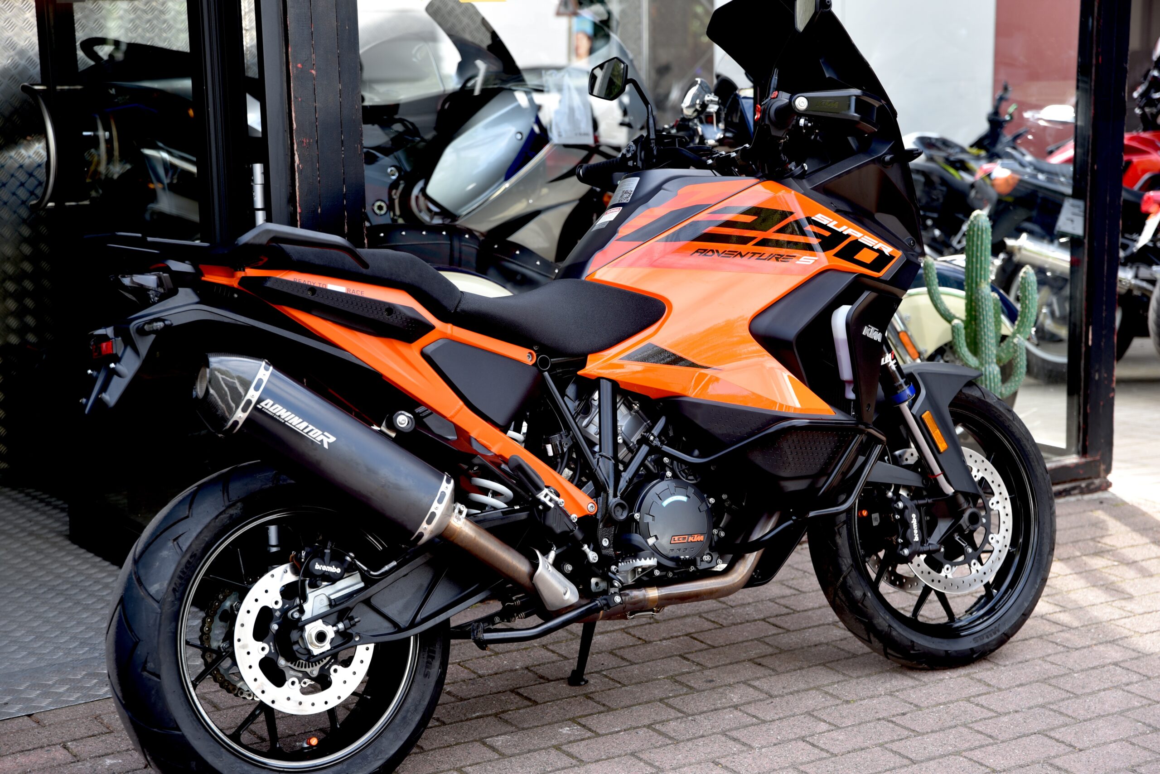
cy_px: 387
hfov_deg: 30.5
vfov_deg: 20.6
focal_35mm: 66
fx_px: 2127
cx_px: 580
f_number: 4
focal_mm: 66
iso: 100
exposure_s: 1/60
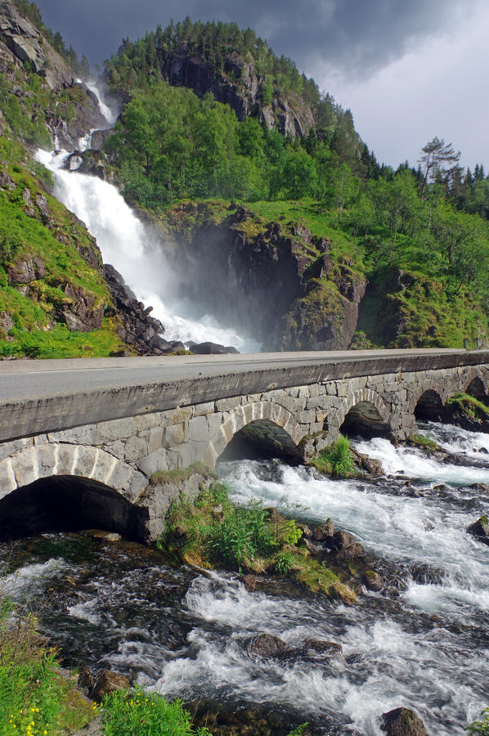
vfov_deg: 67.4
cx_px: 244
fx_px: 551
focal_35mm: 27
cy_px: 368
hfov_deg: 47.8
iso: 100
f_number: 11
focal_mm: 18
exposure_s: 1/50
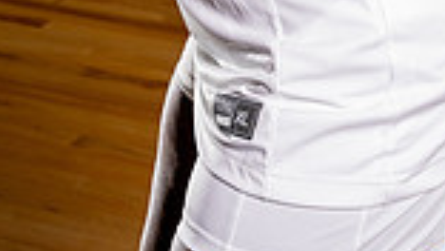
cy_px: -374
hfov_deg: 15.5
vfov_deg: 8.1
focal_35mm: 138
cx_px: 140
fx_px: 1629
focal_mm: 45.7
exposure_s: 1/200
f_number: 7.1
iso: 640
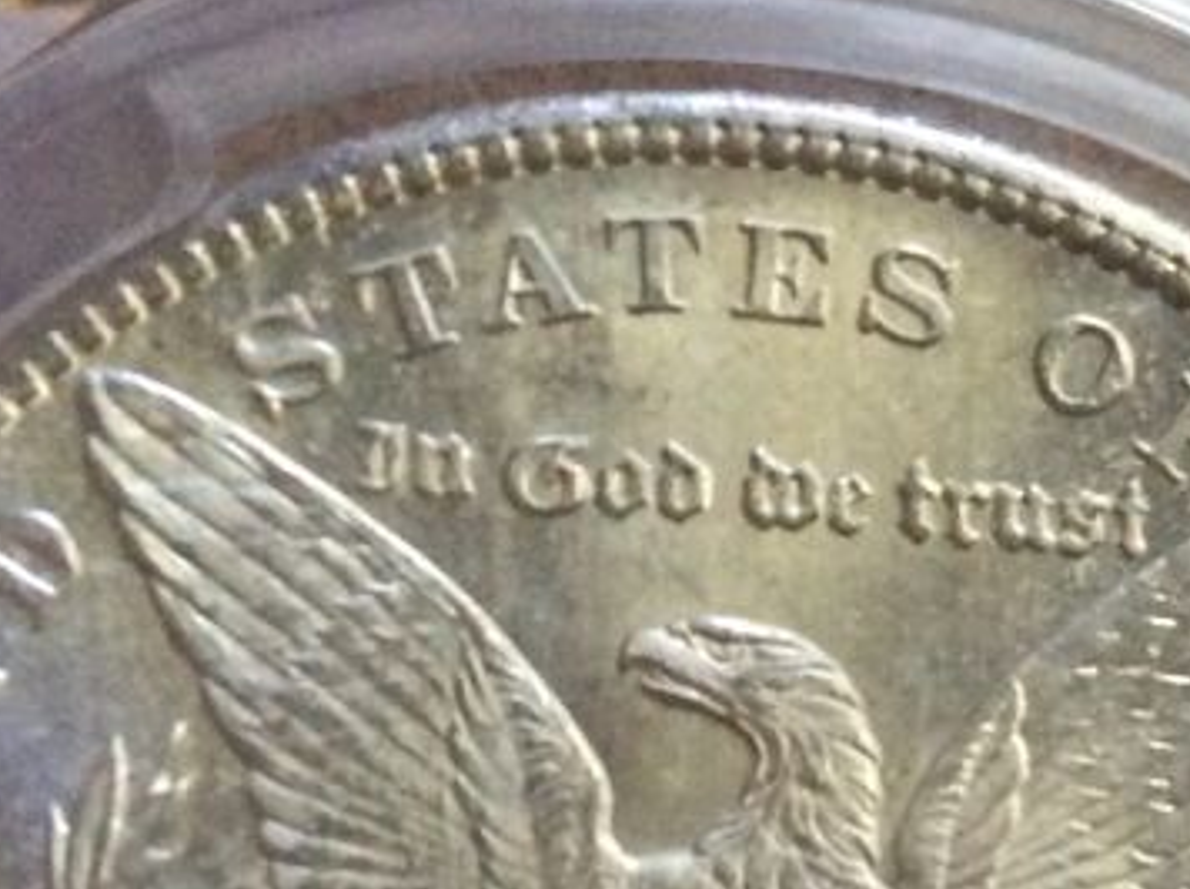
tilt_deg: -75.3
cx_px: 1030
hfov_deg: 21.4
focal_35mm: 90
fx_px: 3090
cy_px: 964
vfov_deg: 15.9
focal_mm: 3.3
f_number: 2.4
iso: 320
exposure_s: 1/24
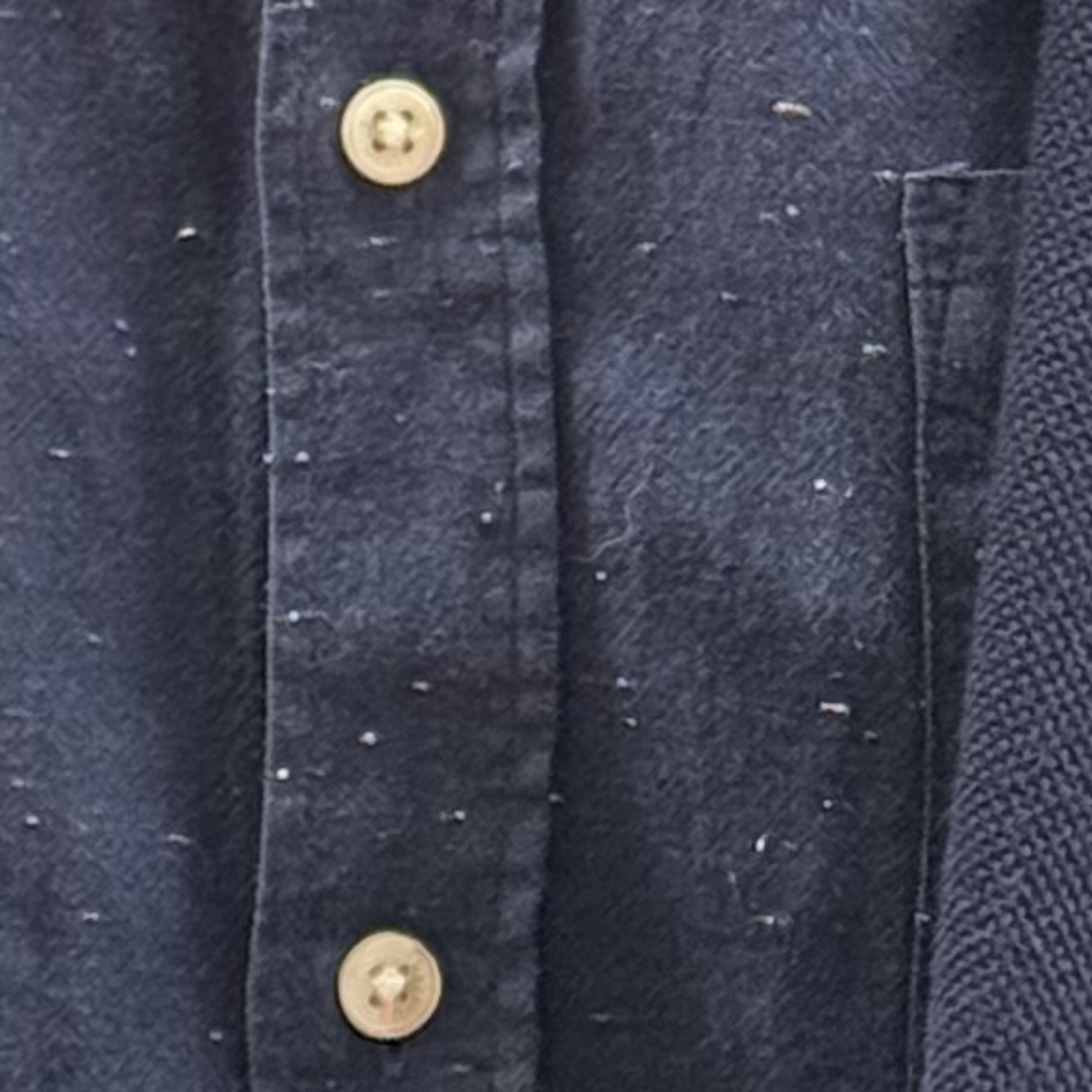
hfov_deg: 6.0
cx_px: 513
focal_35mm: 290
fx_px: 10350
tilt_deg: -2.3
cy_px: -1297
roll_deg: -1.6
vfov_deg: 5.9
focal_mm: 6.76
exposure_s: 1/121
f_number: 1.78
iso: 64
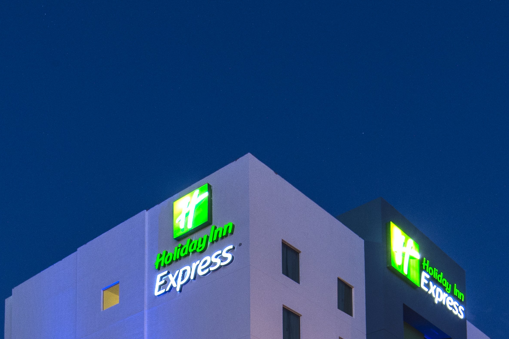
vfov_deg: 25.8
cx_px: 254
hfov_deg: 42.7
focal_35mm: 46
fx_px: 651
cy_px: 419
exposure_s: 5
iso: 320
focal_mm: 18
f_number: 16
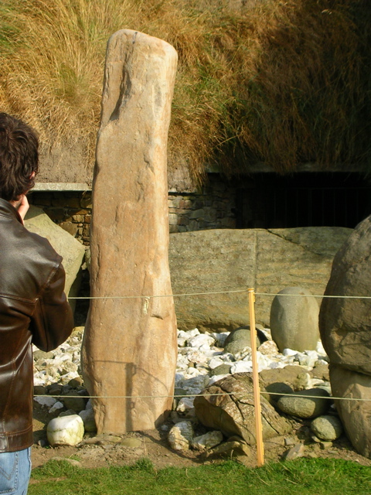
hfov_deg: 12.9
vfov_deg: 17.1
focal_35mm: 115
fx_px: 1643
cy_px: 248
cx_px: 186
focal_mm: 17.4
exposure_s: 1/349
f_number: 4.9
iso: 50
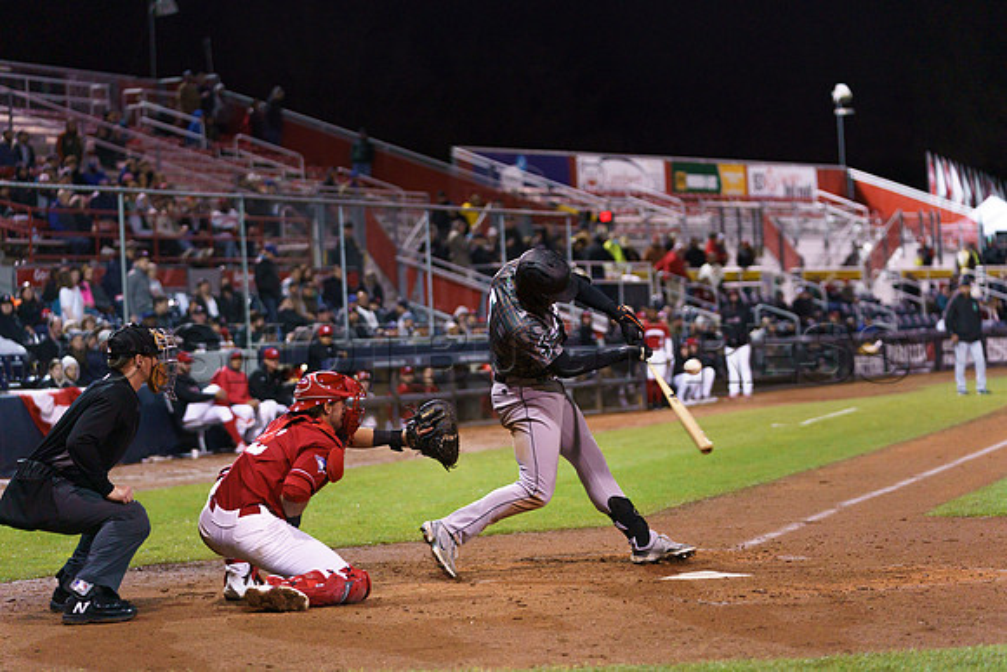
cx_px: 504
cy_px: 336
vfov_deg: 12.6
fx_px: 3037
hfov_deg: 18.8
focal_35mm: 109
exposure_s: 1/1000
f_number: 2.8
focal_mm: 104
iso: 2000
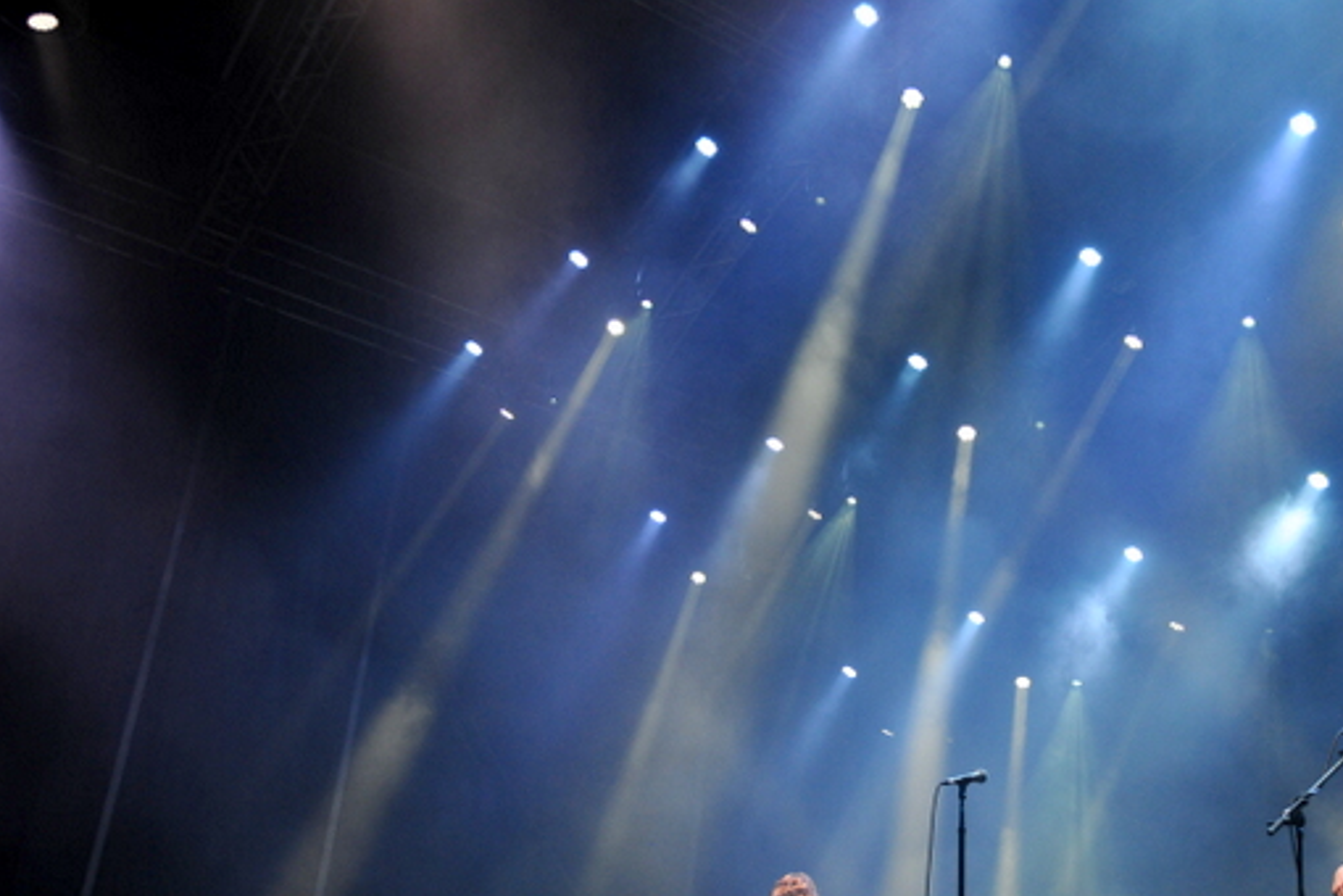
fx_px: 1791
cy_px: 517
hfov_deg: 40.5
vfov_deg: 28.0
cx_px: 911
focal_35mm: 48
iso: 1250
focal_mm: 34
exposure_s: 1/100
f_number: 4
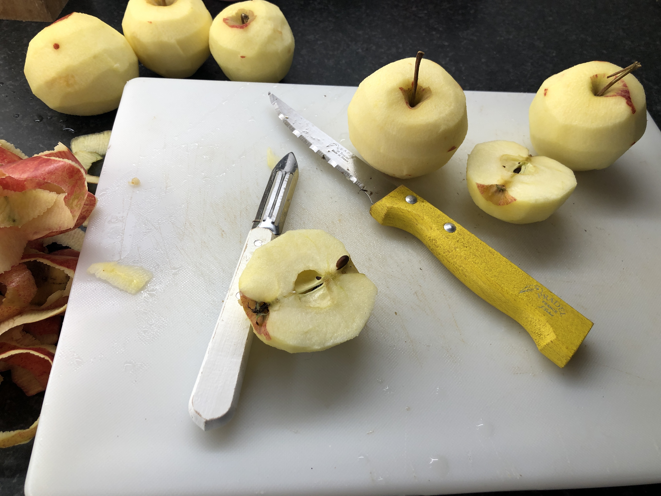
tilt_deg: -53.6
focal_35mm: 28
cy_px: 248
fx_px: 535
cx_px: 330
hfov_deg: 63.4
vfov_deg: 49.7
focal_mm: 3.99
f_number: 1.8
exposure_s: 1/100
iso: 32
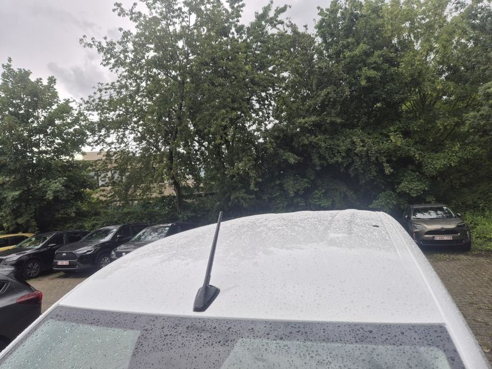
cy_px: 184
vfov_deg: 58.9
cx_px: 246
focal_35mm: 23
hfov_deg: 73.9
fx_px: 327
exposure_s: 1/180
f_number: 1.8
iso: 25
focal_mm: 5.4
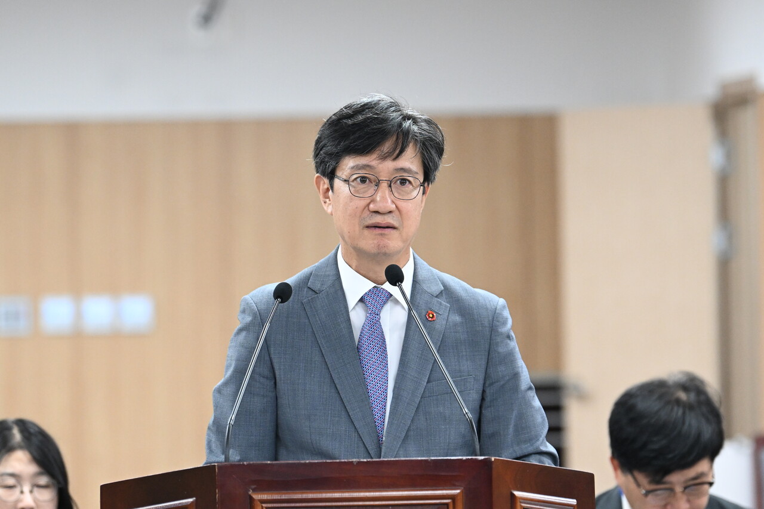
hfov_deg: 8.1
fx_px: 5411
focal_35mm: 255
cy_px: 254
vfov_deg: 5.4
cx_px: 382
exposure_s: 1/250
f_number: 3.5
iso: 2500
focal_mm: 170
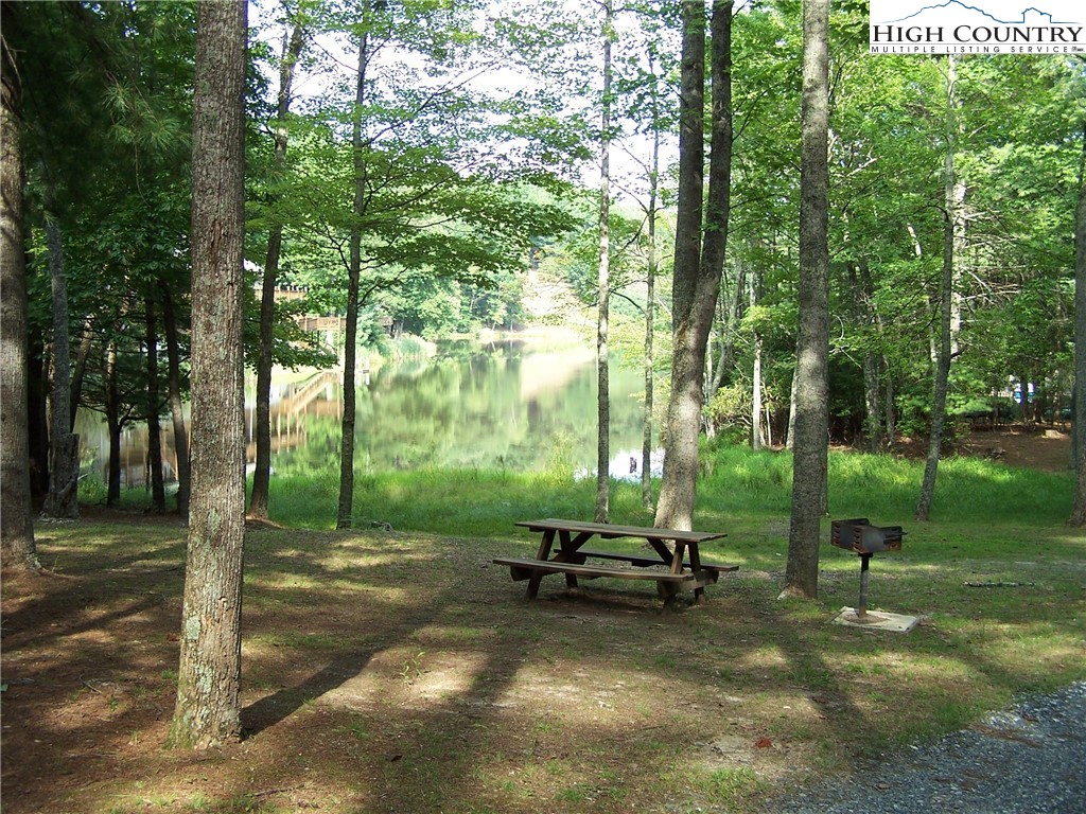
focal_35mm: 38
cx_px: 543
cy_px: 407
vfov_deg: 37.7
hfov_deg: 49.0
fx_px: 1192
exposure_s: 1/125
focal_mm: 6.3
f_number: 2.8
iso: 80
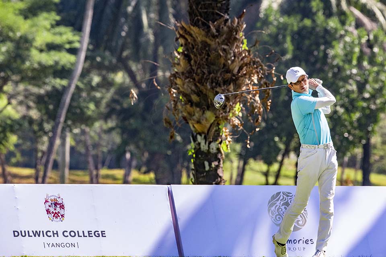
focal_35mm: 400
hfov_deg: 5.2
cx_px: 193
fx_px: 4289
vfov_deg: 3.4
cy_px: 128
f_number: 8
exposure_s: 1/1600
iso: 1800
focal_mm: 400
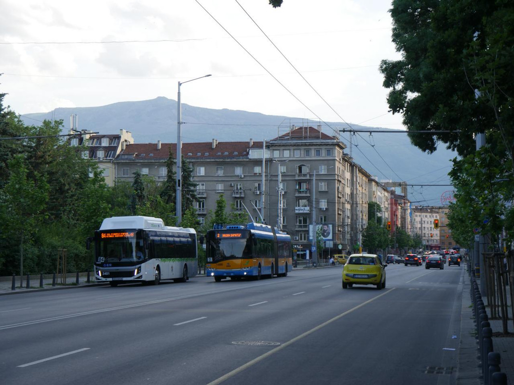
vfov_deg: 17.6
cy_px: 192
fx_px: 1248
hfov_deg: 23.3
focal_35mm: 84
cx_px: 257
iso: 200
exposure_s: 1/125
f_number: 7.1
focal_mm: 42
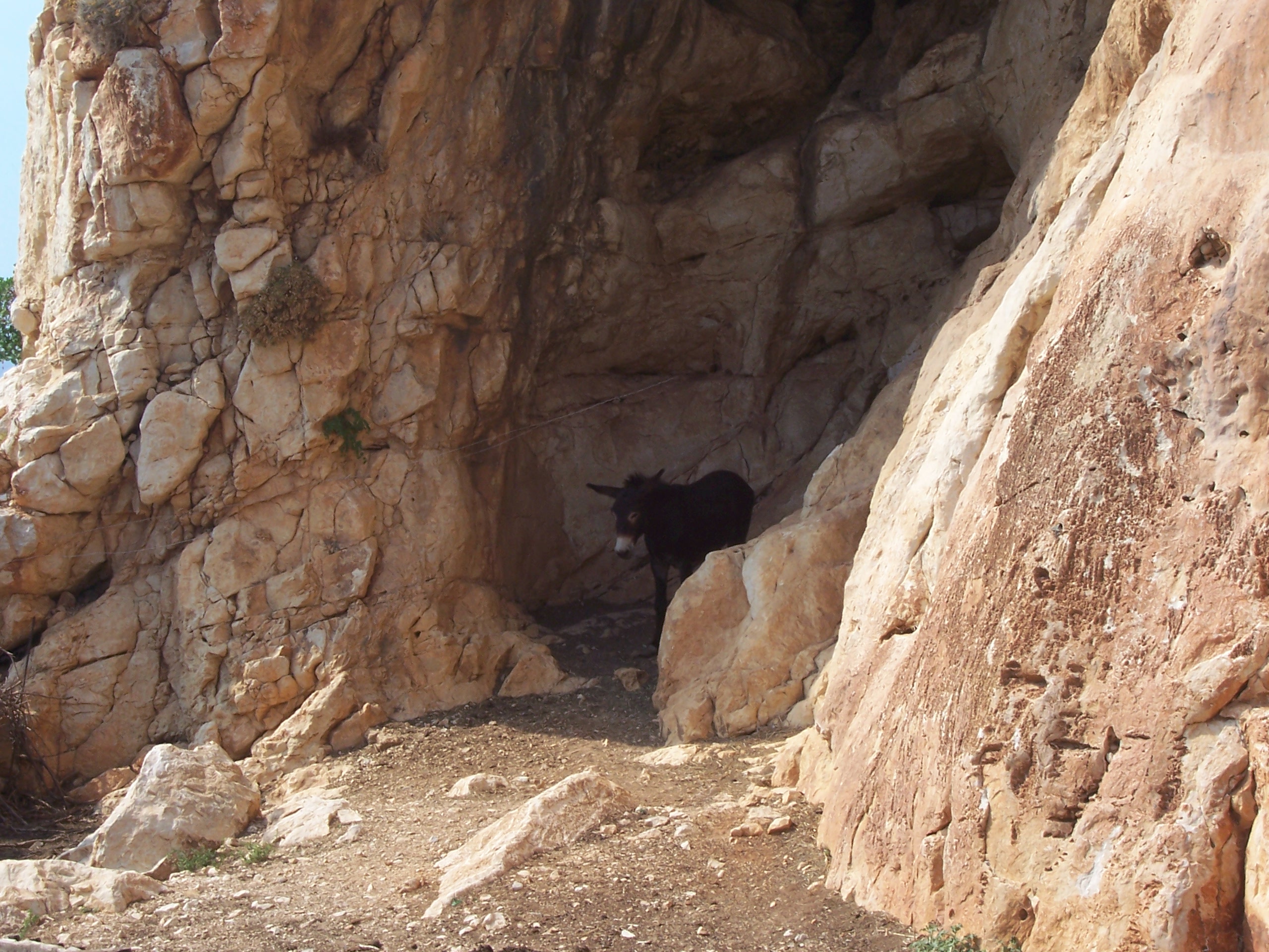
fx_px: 3739
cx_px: 634
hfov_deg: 19.3
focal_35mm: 102
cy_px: 476
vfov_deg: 14.5
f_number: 9.5
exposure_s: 1/180
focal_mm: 16.8
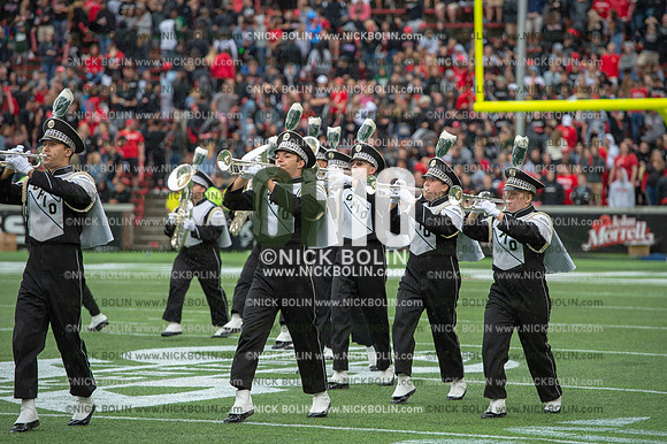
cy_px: 222
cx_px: 334
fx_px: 3426
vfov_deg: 7.4
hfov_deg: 11.1
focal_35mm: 185
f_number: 4
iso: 400
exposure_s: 1/500
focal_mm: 185
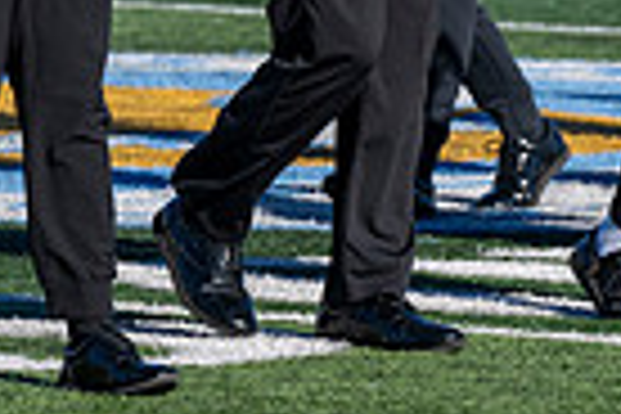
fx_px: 13816
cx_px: 126
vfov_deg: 1.7
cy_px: -439
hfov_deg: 2.6
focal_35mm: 801
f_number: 5
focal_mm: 190
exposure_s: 1/2000
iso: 320
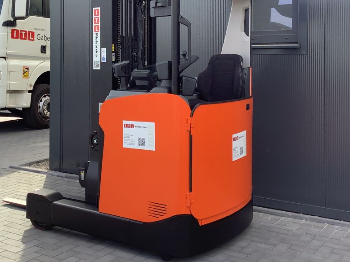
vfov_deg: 28.1
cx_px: 145
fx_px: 516
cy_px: 63
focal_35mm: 51
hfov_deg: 37.4
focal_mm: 3.3
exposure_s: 1/243
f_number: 2.4
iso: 25
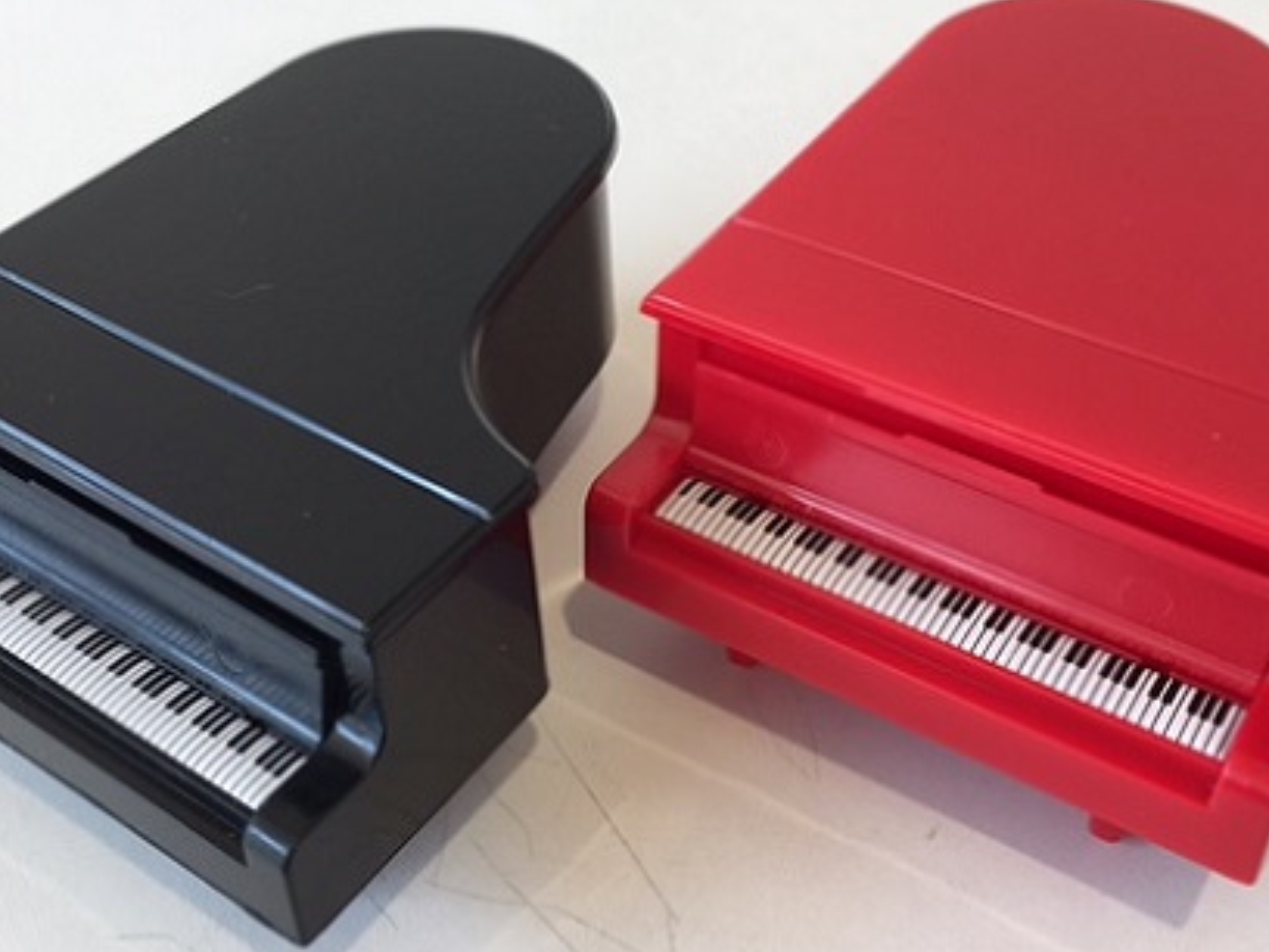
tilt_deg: -41.9
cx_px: 591
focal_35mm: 44
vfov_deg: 32.9
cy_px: 482
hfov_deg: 42.9
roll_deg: +2.9
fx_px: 1613
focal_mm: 4.15
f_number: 2.2
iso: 40
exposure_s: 1/120
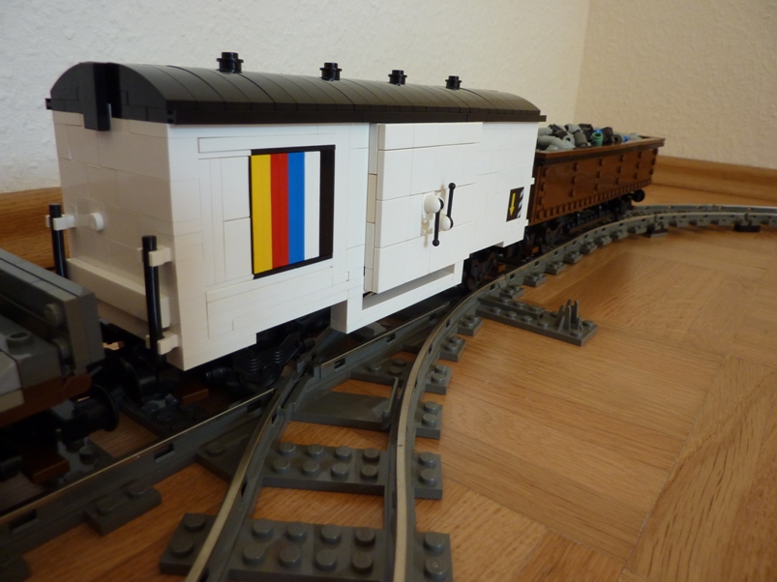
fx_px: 561
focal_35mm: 25
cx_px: 388
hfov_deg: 69.4
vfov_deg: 54.9
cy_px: 291
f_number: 3.3
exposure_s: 1/30
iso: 200
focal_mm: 4.1
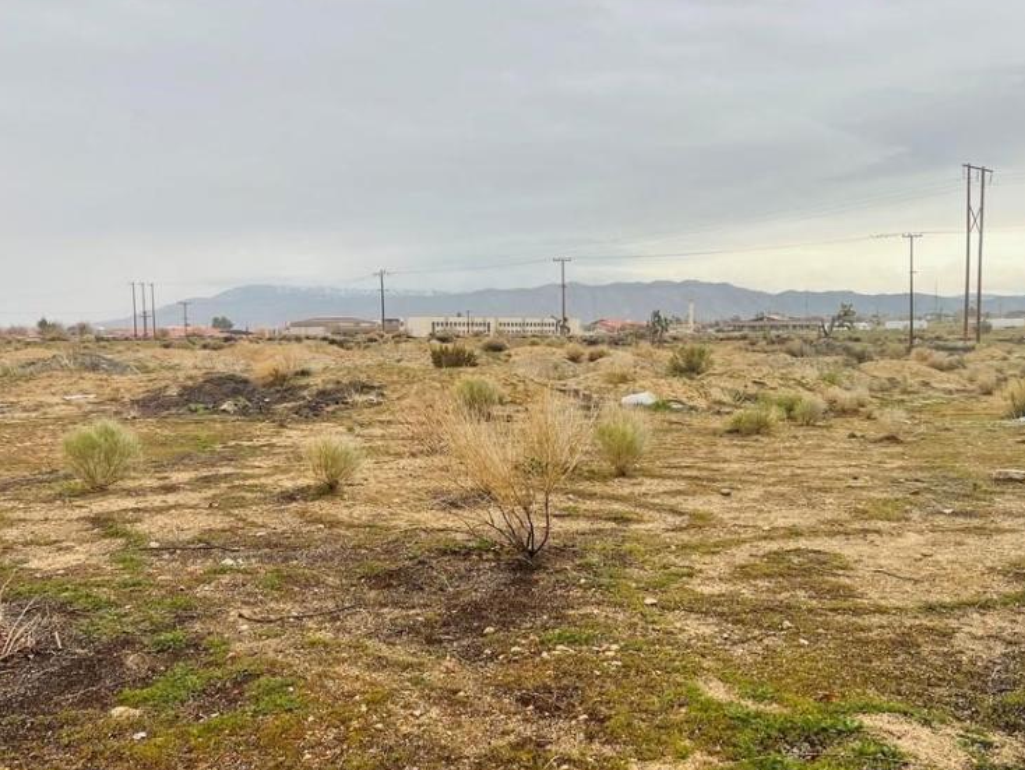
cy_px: 422
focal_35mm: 34
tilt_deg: -5.2
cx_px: 532
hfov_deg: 53.9
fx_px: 1007
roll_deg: -1.0
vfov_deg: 41.8
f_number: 1.5
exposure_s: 1/625
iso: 50
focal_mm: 5.7
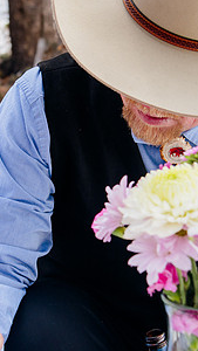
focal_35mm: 115
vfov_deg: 18.6
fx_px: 1072
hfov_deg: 10.5
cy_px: 184
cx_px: 70
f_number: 5.6
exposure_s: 1/320
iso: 250
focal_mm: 48
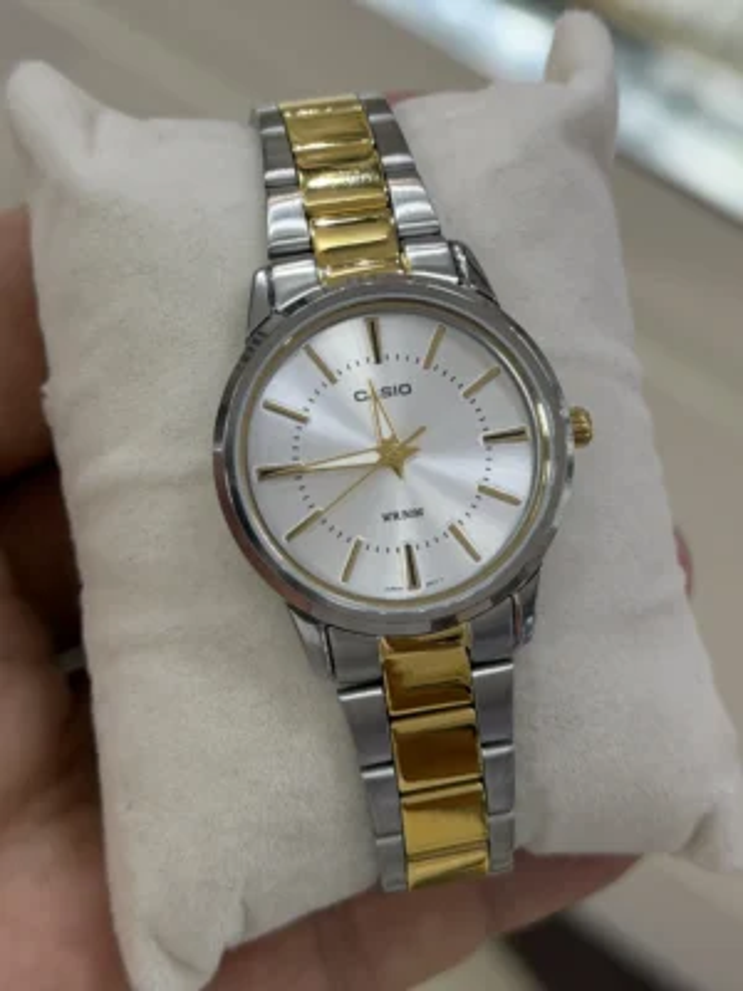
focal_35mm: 48
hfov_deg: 30.3
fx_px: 1374
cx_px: 372
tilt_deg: -60.2
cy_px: 496
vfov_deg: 39.7
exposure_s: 1/541
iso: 64
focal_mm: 6.76
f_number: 1.78
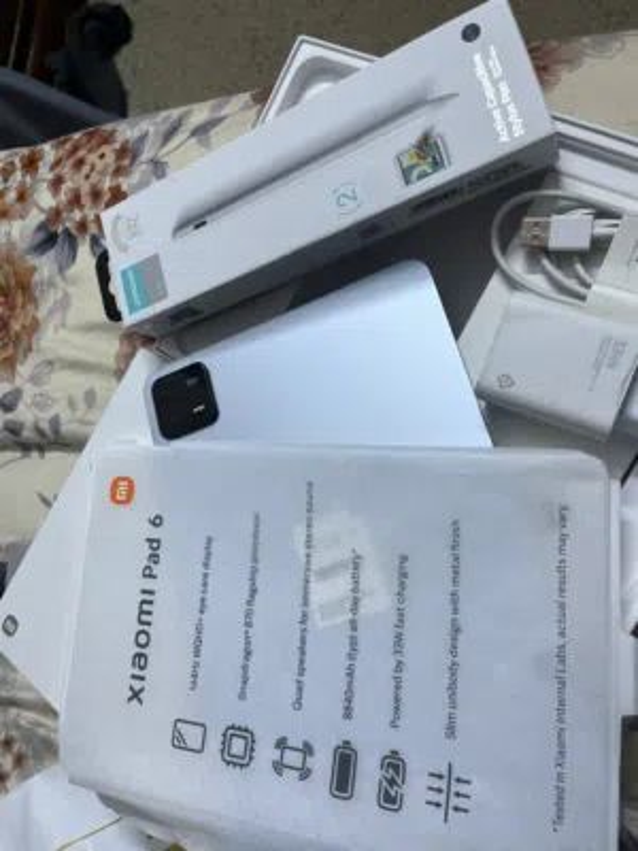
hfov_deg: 53.1
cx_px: 319
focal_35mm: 26
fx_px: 639
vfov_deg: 67.3
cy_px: 426
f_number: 1.6
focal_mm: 5.1
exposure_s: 1/121
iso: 100
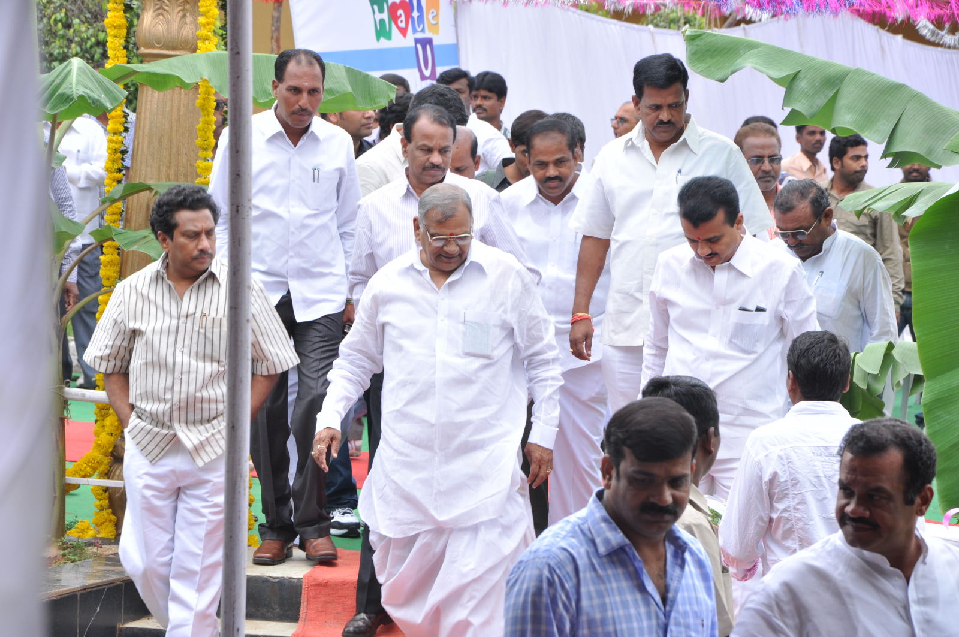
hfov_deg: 13.1
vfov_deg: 8.7
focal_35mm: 158
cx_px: 480
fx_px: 4191
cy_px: 318
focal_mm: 105
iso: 250
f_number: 9
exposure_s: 1/125
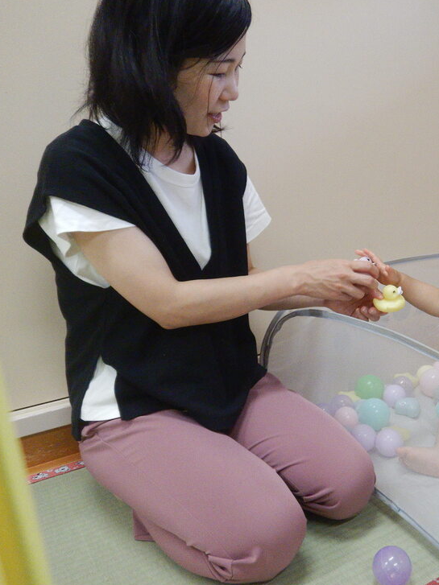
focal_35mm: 33
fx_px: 558
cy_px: 292
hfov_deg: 41.9
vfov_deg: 55.4
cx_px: 319
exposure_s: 1/30
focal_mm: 4.3
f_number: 2.8
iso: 200
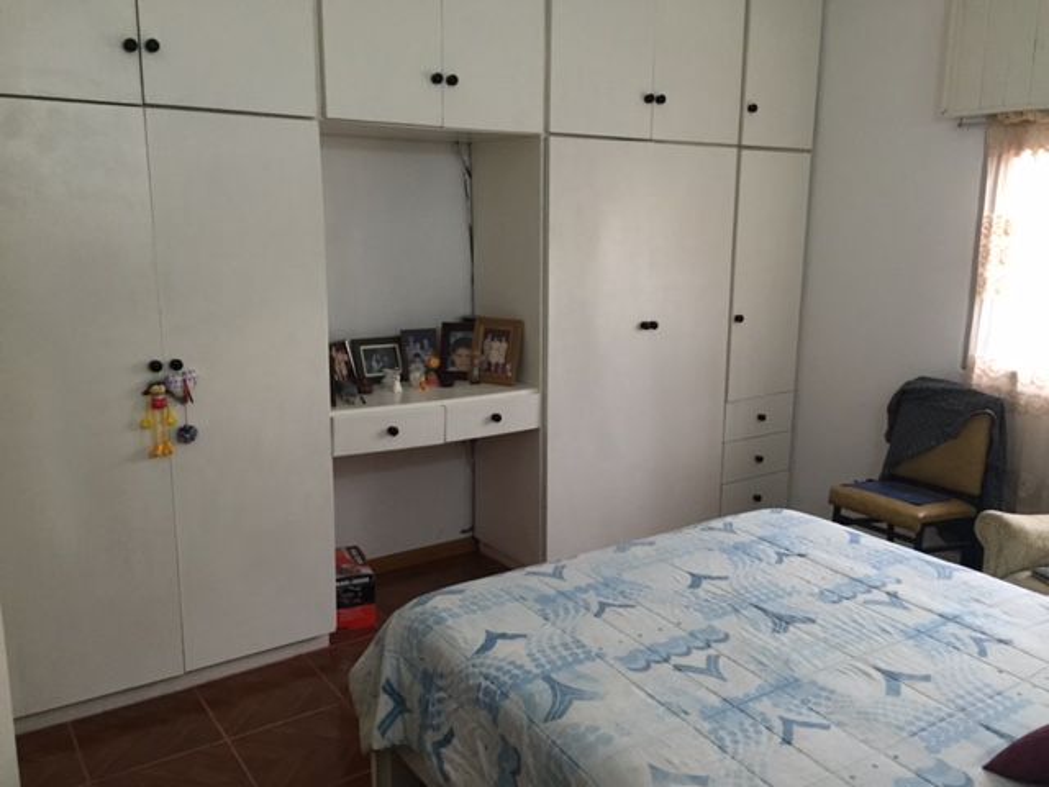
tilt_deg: -12.8
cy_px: 394
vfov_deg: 48.2
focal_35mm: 29
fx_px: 879
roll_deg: -1.3
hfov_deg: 61.7
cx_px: 524
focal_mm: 4.15
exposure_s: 1/33
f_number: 2.2
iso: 200
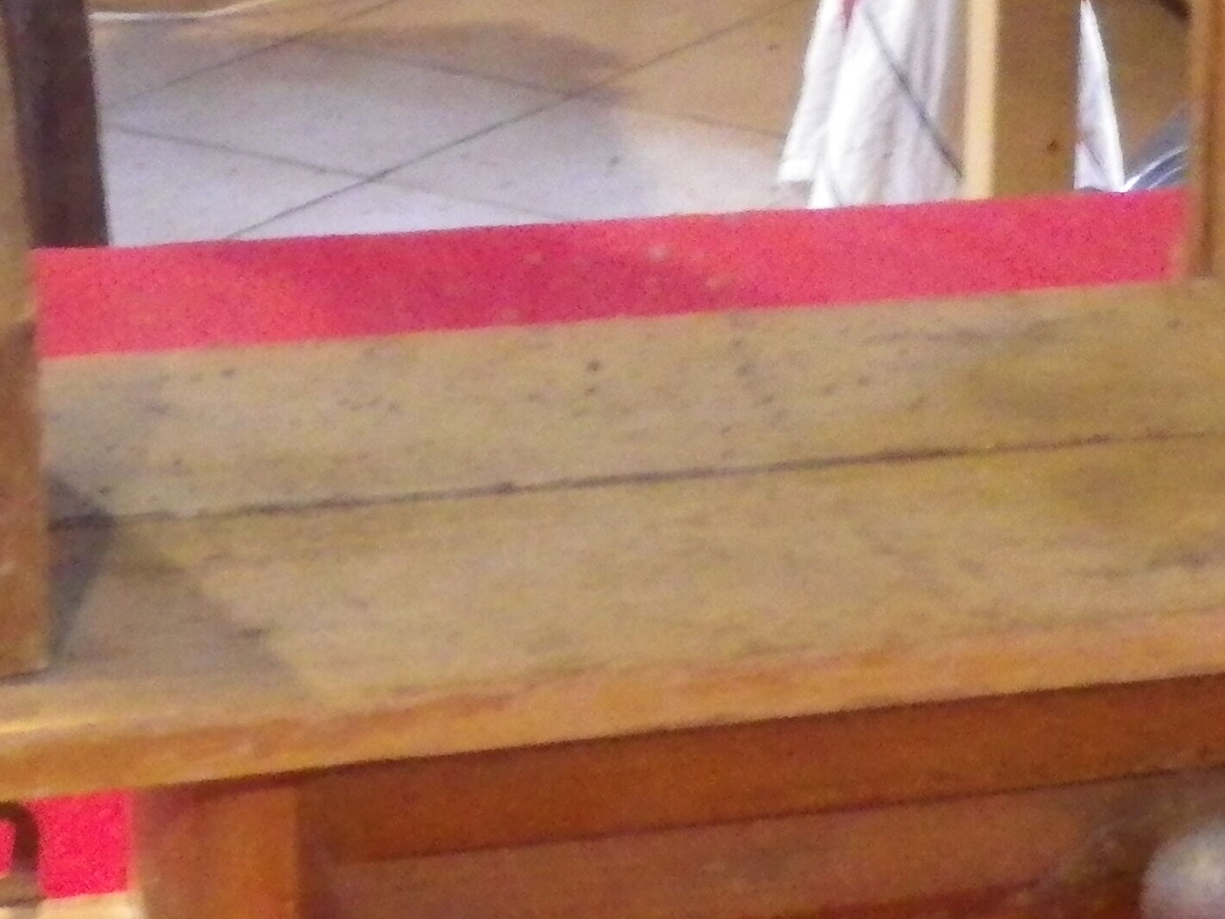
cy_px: -11
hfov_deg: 15.5
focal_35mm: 126
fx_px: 4459
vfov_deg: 11.6
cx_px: 1030
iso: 800
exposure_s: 1/6
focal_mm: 7.5
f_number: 4.2
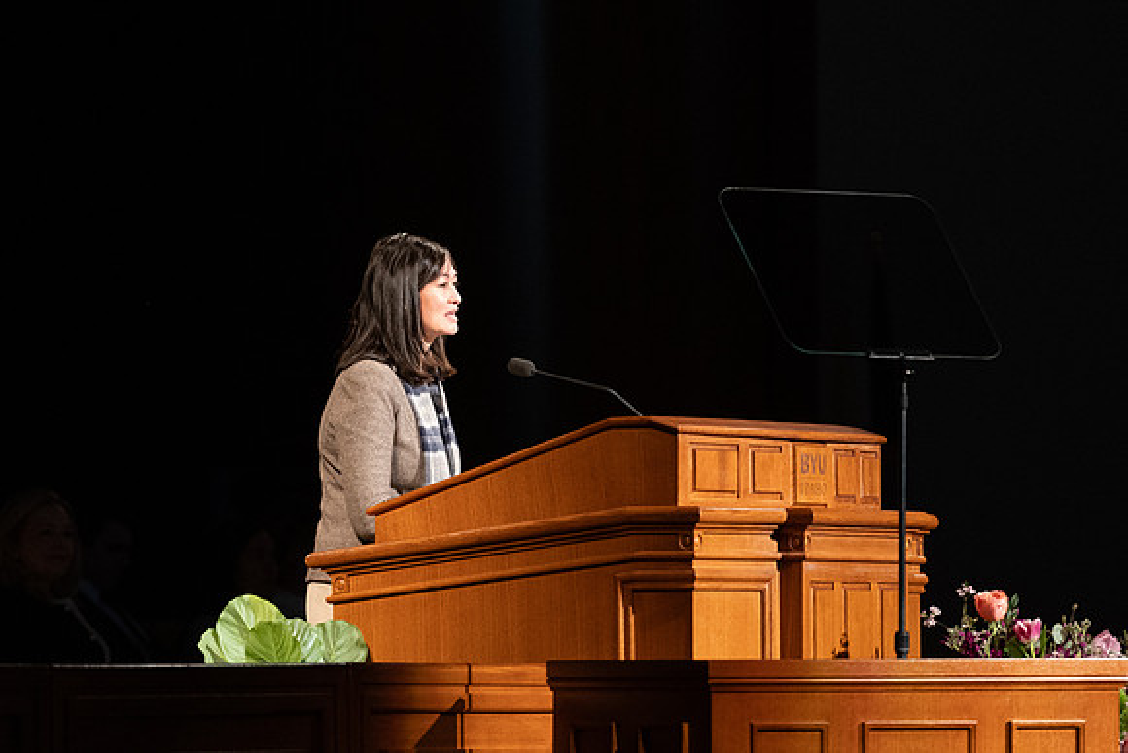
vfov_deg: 4.2
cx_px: 428
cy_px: 319
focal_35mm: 326
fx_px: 10223
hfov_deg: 6.3
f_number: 2.8
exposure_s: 1/250
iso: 2500
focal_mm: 200
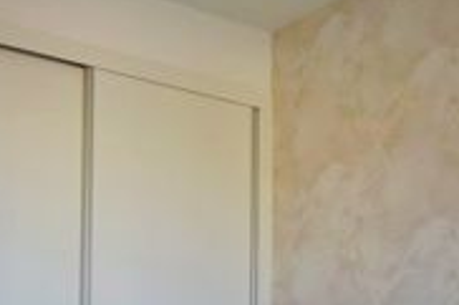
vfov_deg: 21.5
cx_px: 223
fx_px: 739
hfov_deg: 34.5
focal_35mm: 58
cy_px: 377
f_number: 6.3
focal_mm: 10
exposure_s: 1/125
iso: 400
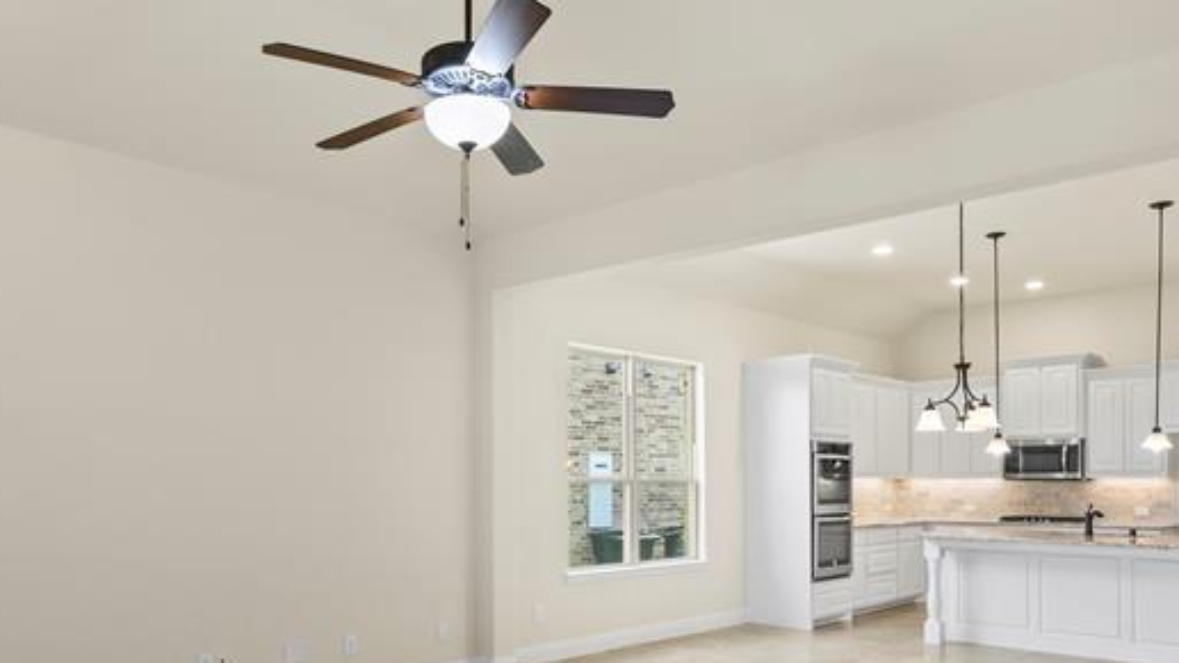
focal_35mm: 29
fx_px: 907
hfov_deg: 66.0
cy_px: 482
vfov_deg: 39.3
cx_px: 550
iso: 640
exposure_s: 1/8
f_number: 8
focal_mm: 14
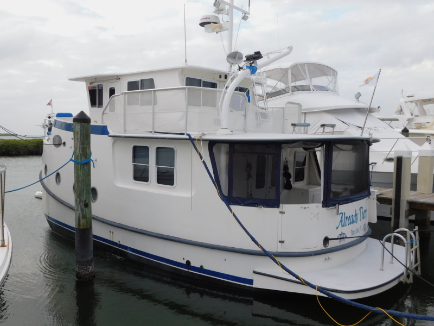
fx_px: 376
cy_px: 163
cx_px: 217
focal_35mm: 30
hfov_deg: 60.0
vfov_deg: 46.8
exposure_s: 1/400
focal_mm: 5.3
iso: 125
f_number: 3.2
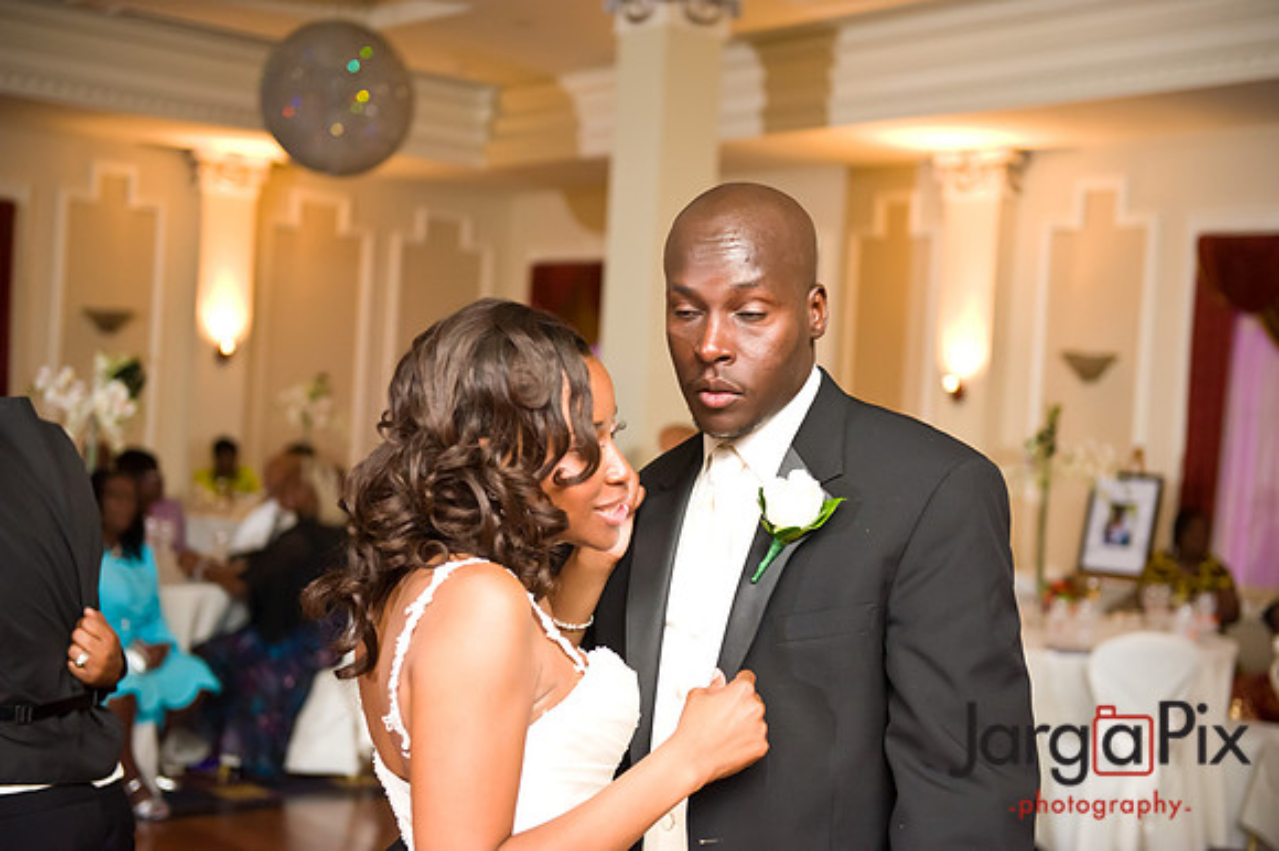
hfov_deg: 36.3
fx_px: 1953
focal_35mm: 55
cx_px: 640
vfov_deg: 24.6
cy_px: 426
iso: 3200
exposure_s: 1/125
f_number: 3.2
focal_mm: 55
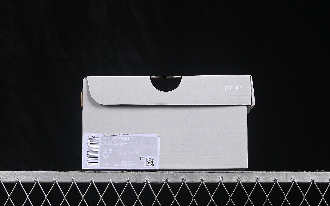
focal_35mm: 77
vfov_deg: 16.9
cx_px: 165
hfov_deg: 26.8
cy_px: 102
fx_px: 693
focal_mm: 50
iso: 160
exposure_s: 1/80
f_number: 8
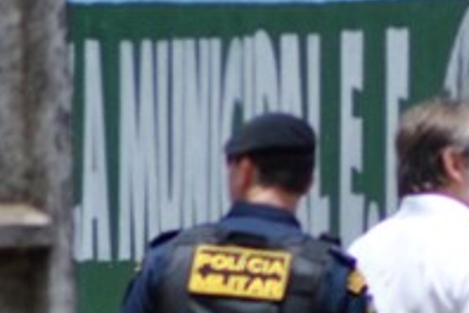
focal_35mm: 1455
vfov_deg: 0.9
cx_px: 635
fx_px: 18954
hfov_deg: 1.4
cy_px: 490
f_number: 5.6
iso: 200
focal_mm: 300
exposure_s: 1/1000
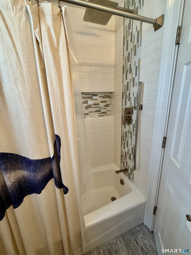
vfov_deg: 102.1
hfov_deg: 85.7
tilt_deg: -13.9
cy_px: 128
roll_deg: +2.9
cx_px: 96
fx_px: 103
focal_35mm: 14
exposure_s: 1/120
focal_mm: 2.22
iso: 250
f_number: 2.2
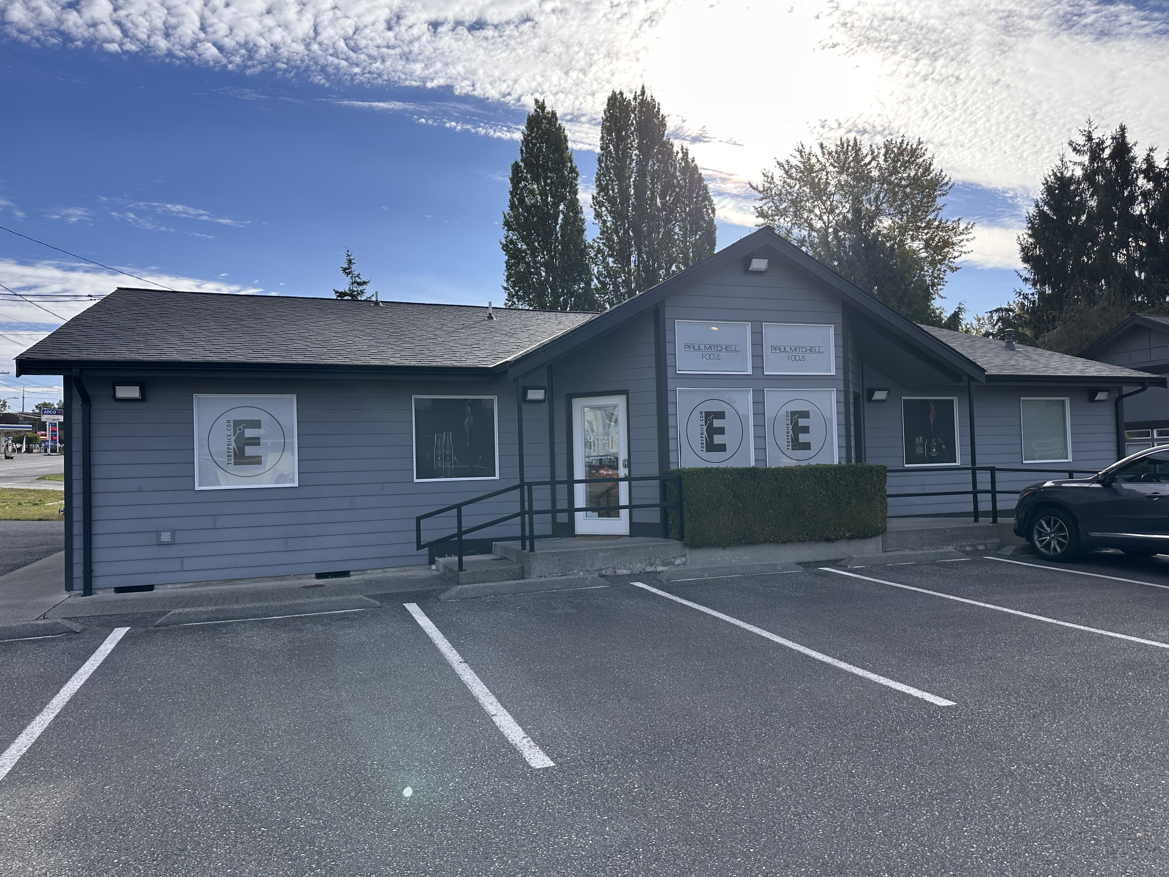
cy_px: 438
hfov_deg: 71.6
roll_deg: +1.5
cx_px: 584
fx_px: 810
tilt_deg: +1.1
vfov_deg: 56.8
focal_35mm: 24
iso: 80
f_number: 1.78
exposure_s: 1/4016
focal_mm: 6.86
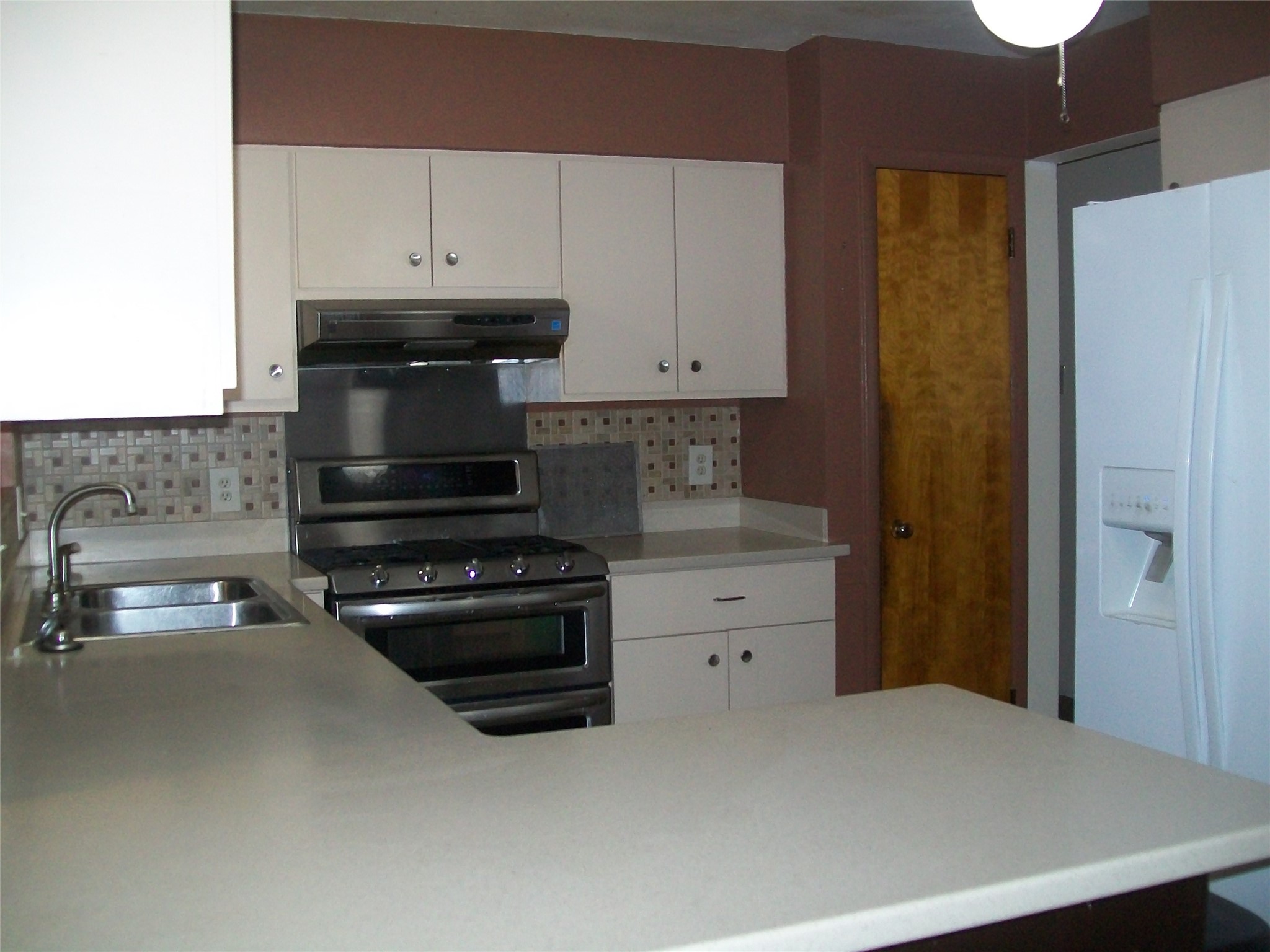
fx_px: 1321
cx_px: 635
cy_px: 476
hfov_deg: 51.4
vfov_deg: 39.7
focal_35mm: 36
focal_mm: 6
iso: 160
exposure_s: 1/60
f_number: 2.7
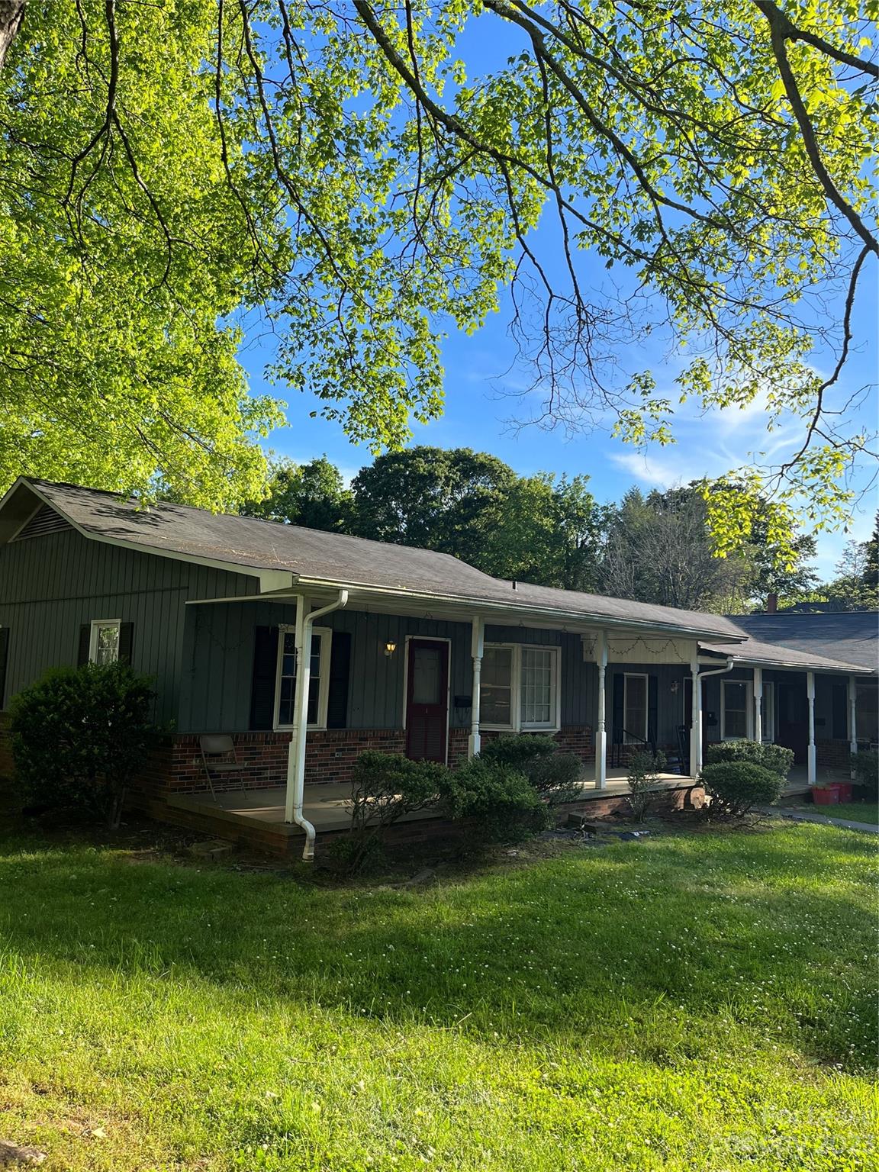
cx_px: 440
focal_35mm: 26
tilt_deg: +6.0
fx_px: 880
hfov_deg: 53.1
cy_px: 586
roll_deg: -1.6
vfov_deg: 67.3
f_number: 1.6
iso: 50
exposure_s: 1/1422
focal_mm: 5.1
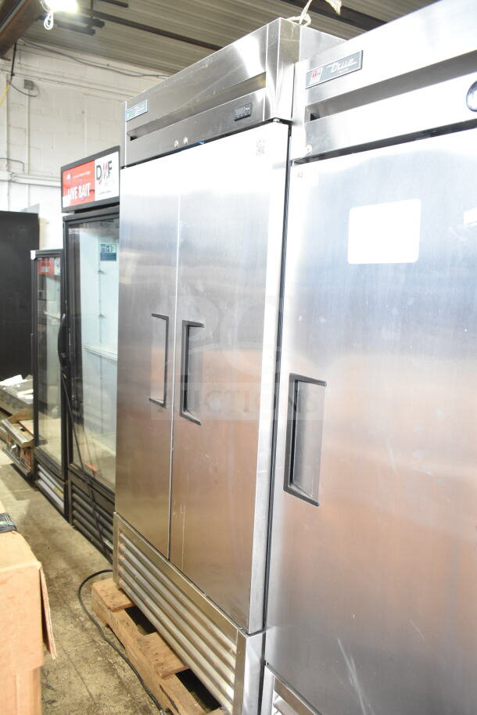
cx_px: 238
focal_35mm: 30
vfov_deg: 61.9
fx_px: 596
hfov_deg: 43.6
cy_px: 358
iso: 1600
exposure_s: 1/125
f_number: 3.5
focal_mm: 20
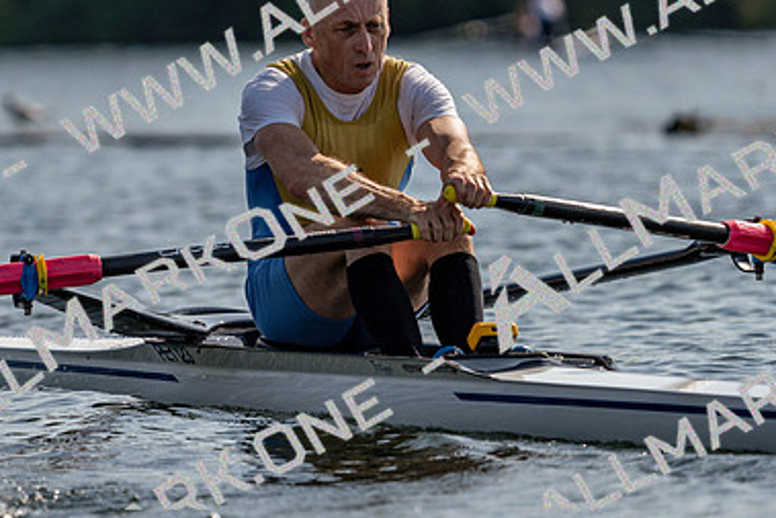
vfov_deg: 2.4
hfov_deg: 3.5
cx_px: 313
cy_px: 159
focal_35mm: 585
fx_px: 12614
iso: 125
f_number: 6.3
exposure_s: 1/1600
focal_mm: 382
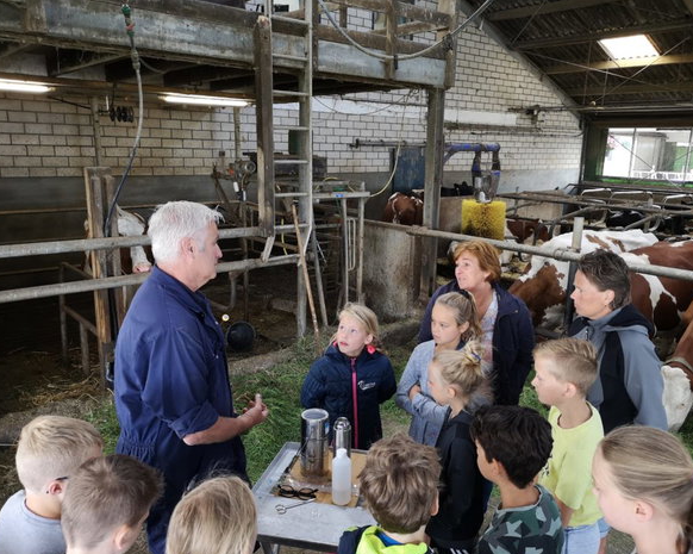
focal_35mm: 29
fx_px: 594
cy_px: 285
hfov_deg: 60.4
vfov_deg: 49.9
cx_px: 367
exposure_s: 1/100
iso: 250
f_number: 1.8
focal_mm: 3.95
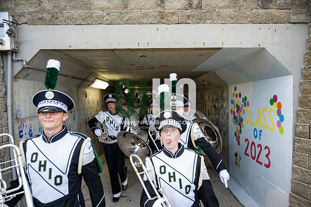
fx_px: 207
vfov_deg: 53.2
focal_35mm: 24
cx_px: 156
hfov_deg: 73.7
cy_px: 104
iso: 1600
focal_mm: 24
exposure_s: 1/800
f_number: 4
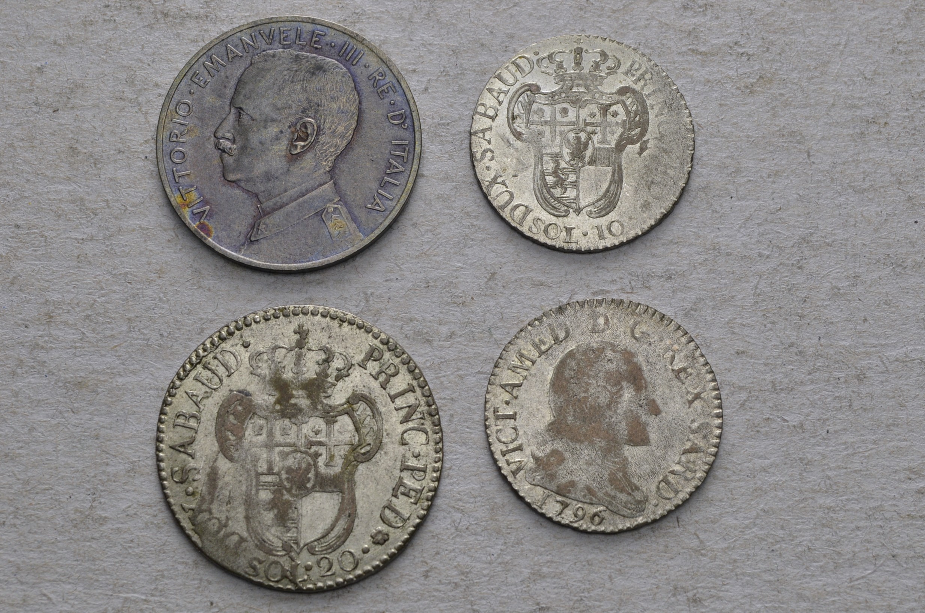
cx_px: 462
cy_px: 306
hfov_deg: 26.0
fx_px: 2000
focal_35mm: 78
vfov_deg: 17.4
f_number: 14
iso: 400
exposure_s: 1/200
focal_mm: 52
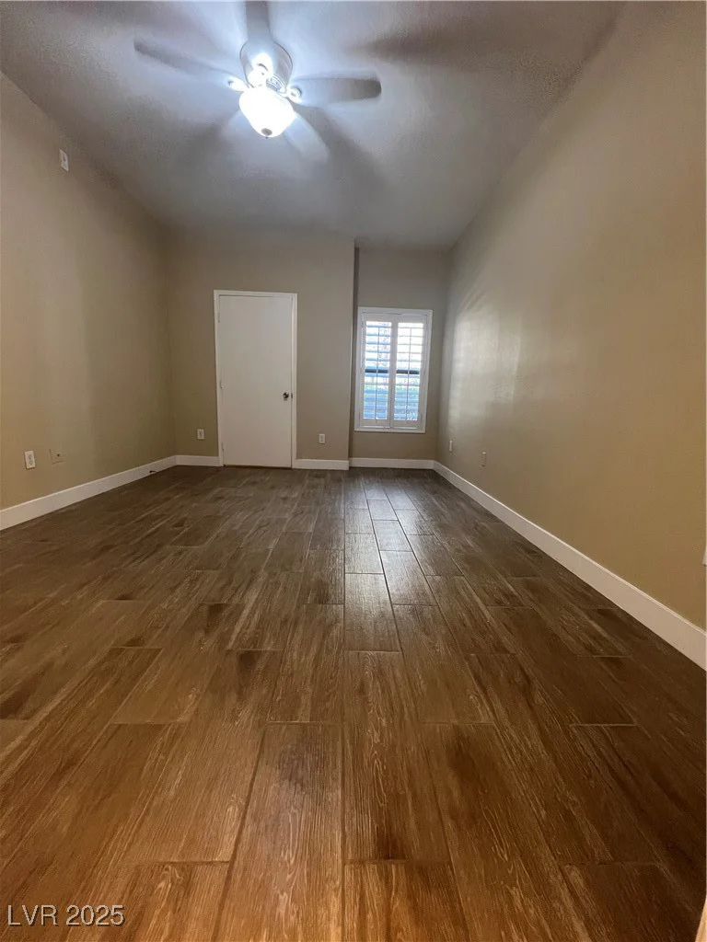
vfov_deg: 106.2
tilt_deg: -9.4
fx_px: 354
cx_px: 354
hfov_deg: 89.9
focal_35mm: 13
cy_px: 471
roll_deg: -1.9
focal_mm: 1.57
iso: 320
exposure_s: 1/60
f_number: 1.8
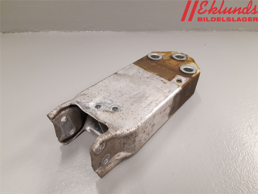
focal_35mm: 26
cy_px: 97
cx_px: 129
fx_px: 194
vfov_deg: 53.1
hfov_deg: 67.3
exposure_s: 1/50
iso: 160
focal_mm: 3.93
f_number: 1.7
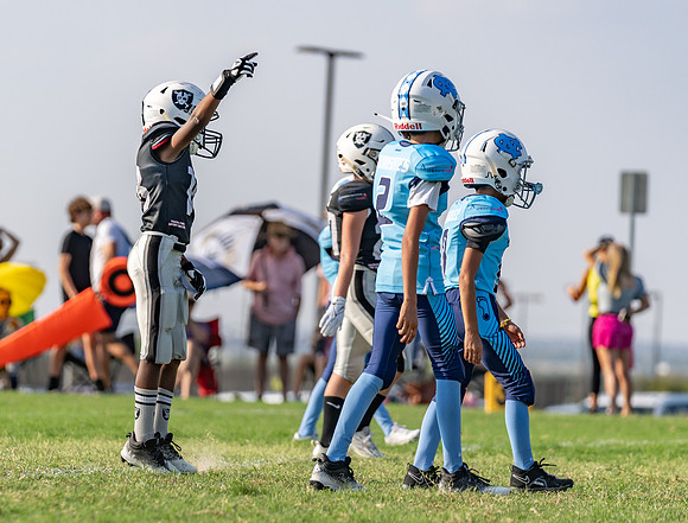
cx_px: 211
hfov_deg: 6.5
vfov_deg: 5.0
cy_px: 309
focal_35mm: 302
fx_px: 6038
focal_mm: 200
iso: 100
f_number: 3.5
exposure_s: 1/1600
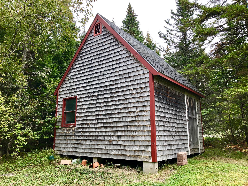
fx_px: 201
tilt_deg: +13.2
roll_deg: +0.3
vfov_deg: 49.7
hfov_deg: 63.4
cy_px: 93
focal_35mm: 28
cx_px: 124
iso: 25
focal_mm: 3.99
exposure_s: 1/120
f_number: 1.8
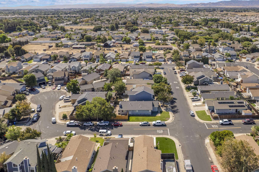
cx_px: 153
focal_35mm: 28
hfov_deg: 65.0
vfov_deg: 46.4
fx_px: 201
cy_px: 83
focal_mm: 8.38
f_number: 2.8
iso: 100
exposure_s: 1/350
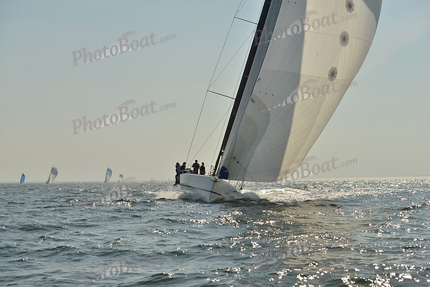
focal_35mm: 70
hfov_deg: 28.8
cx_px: 215
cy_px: 144
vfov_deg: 19.5
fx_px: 836
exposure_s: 1/2500
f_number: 7.1
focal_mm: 70
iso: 200
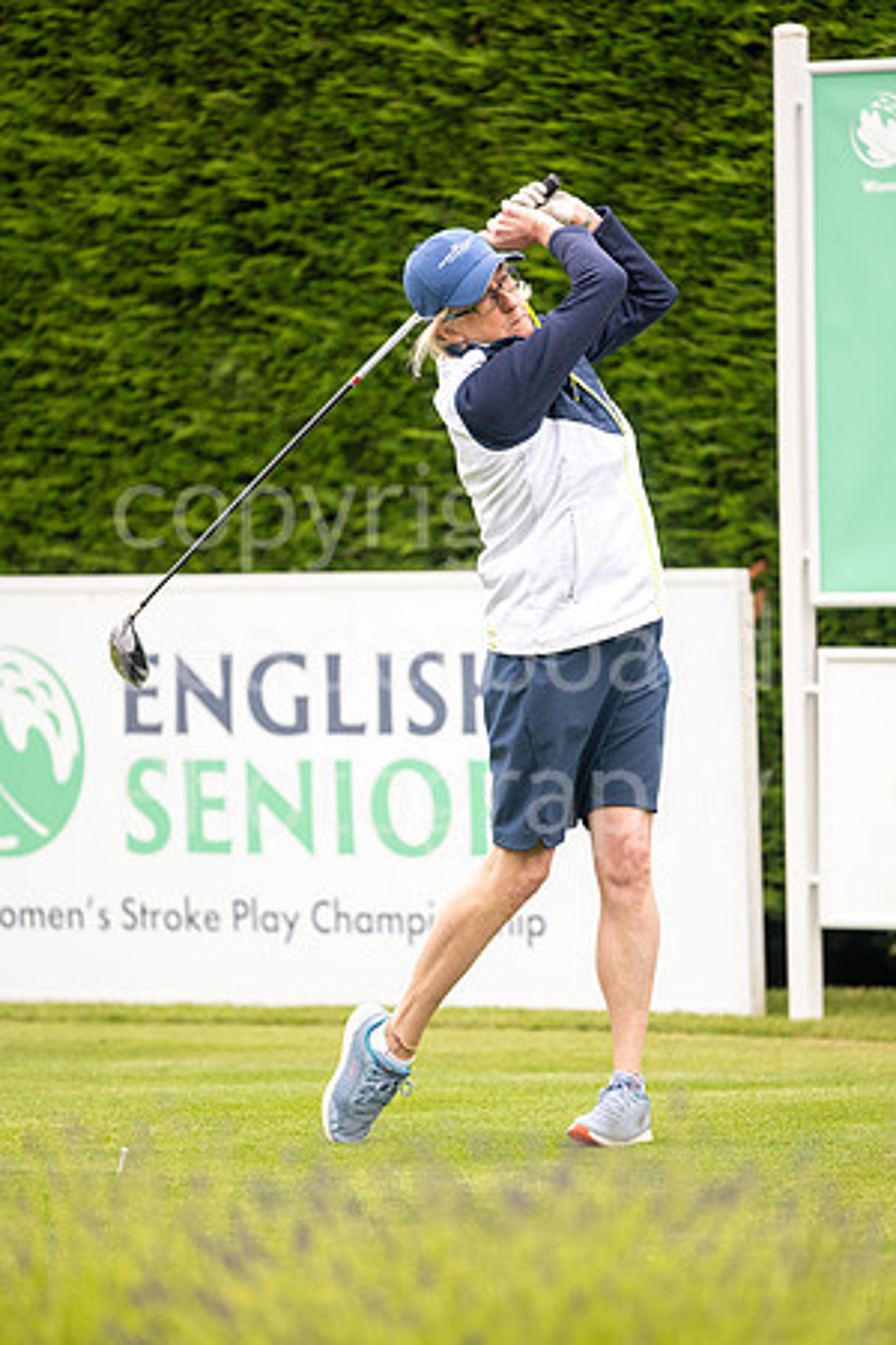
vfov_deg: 6.9
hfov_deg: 4.6
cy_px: 672
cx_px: 448
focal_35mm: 300
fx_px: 11199
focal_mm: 300
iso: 500
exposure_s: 1/1000
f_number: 4
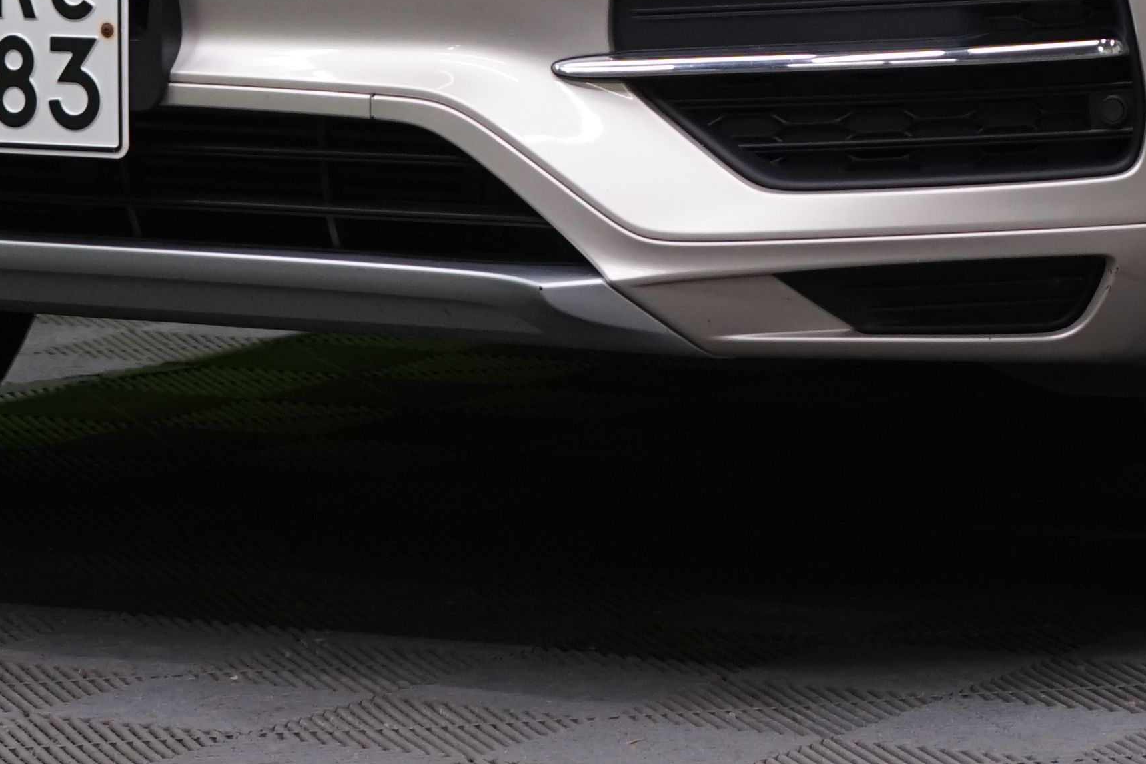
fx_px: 7448
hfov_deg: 8.8
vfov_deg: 5.8
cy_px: -436
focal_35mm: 234
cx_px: 973
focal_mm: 67
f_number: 5.6
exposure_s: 1/50
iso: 800
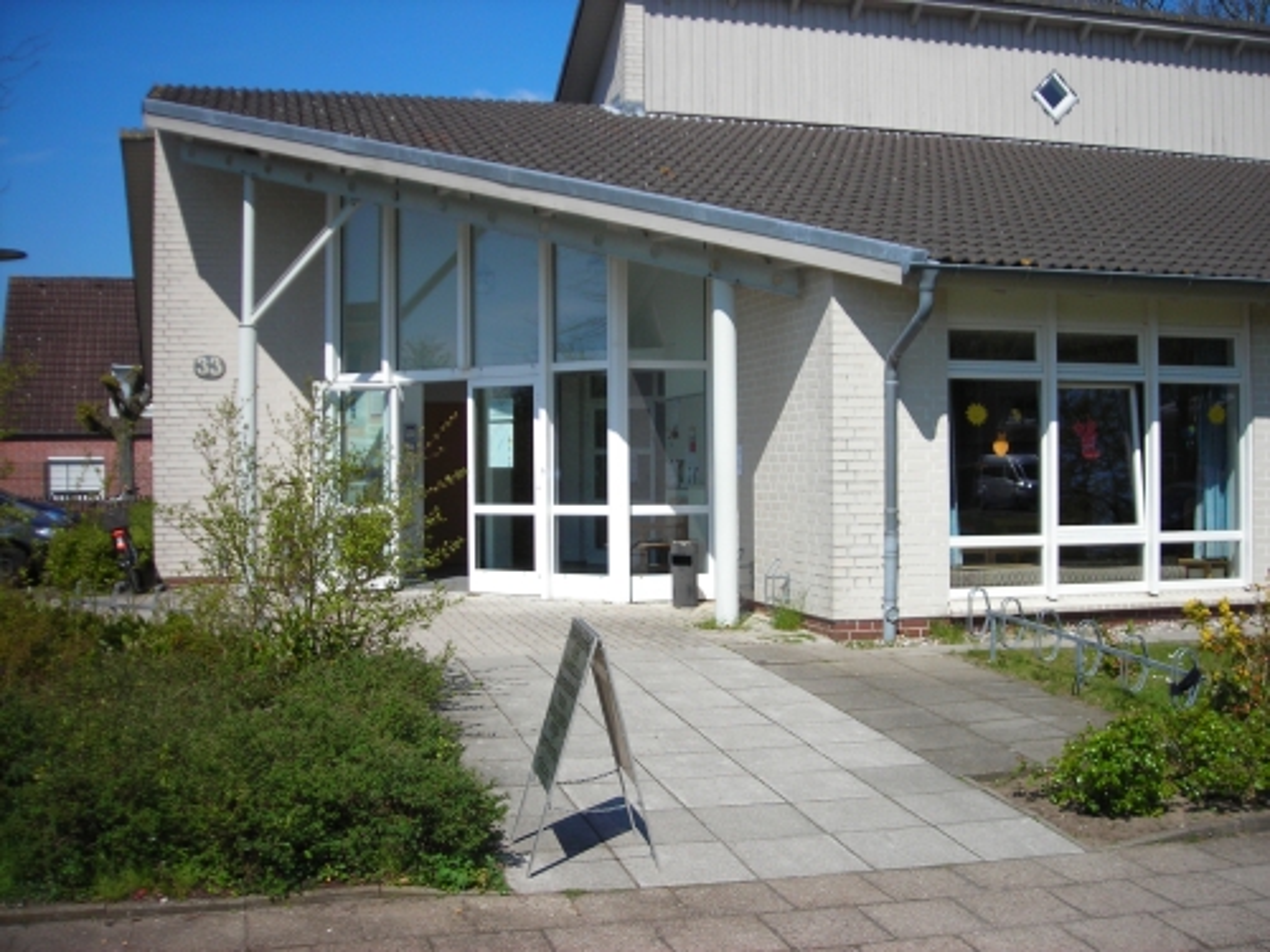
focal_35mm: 38
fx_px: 1394
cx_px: 635
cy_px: 476
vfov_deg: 37.7
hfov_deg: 49.0
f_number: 6.4
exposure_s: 1/328
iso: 70
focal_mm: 6.3
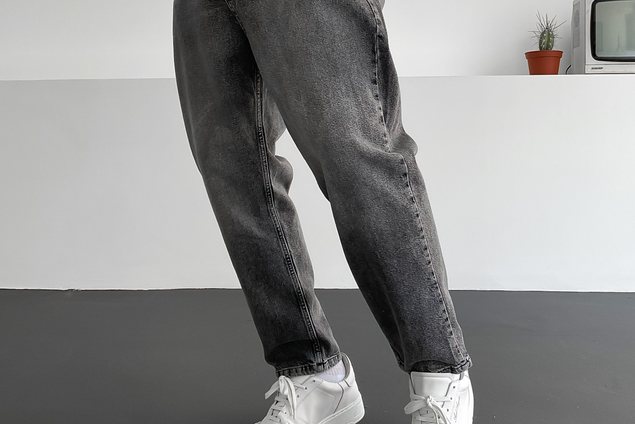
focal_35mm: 42
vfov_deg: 31.6
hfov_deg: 46.4
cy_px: 141
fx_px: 741
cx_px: 331
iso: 32
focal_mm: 3
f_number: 1.8
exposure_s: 1/120
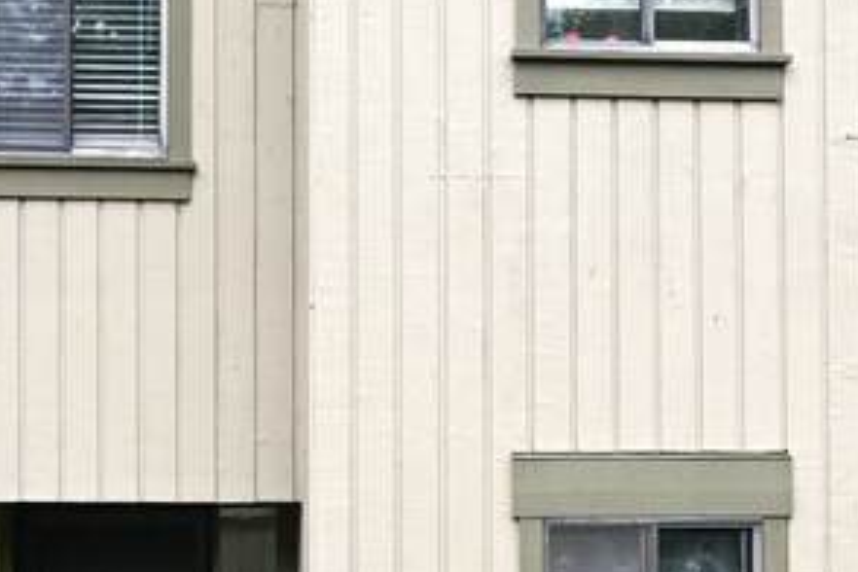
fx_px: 1454
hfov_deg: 32.7
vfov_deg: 22.2
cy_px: 343
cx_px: 309
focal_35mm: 61
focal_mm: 14
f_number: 8
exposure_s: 1/160
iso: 500
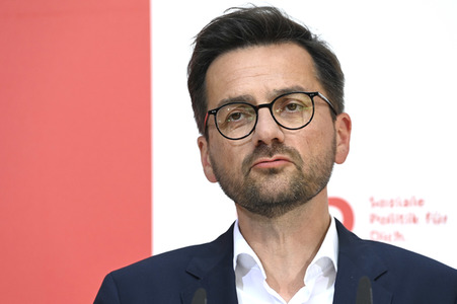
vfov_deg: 4.6
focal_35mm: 300
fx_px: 3805
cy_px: 152
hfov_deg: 6.9
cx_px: 228
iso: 2000
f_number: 7.1
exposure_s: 1/320
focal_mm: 300
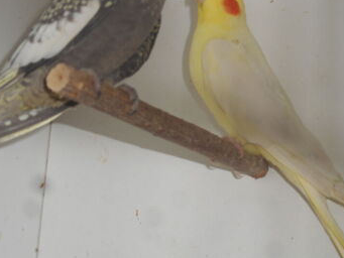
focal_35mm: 83
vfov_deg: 17.7
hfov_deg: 23.5
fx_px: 825
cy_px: 80
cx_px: 214
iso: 80
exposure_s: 1/60
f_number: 5.1
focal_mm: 10.5
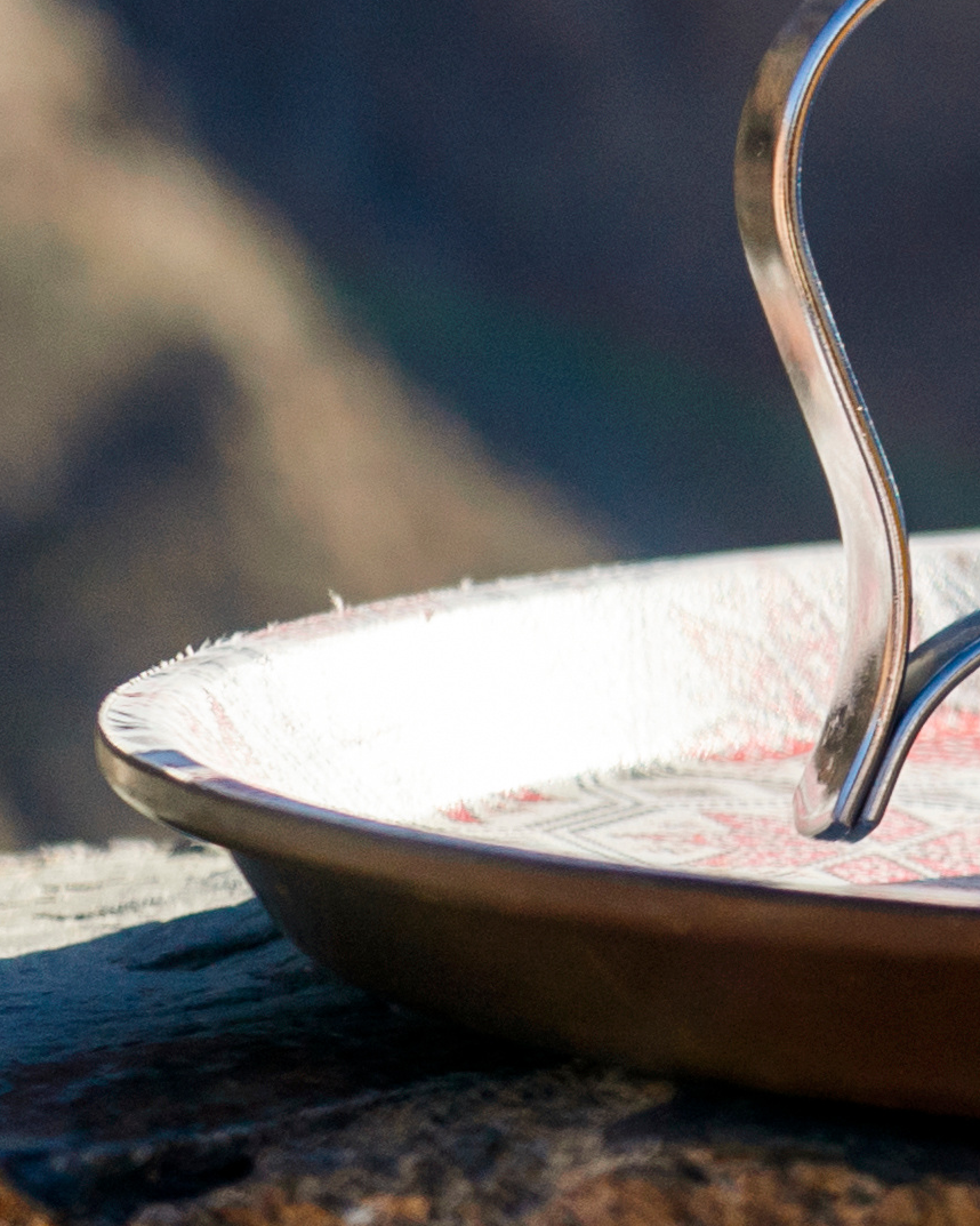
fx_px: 8377
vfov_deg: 8.2
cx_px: 3195
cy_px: -511
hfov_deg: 6.1
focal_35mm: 231
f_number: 4.5
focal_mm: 44
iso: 100
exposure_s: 1/1250
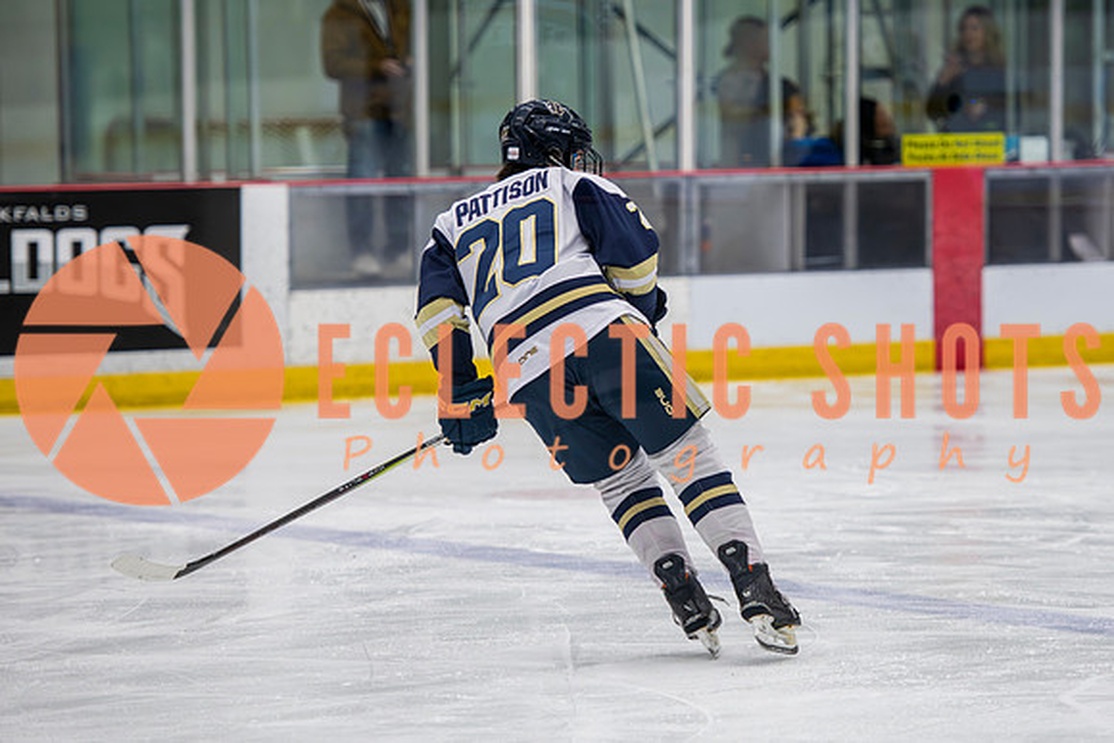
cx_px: 635
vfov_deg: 6.5
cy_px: 326
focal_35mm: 210
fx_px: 6508
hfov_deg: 9.8
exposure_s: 1/640
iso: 2000
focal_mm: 150
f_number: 3.2
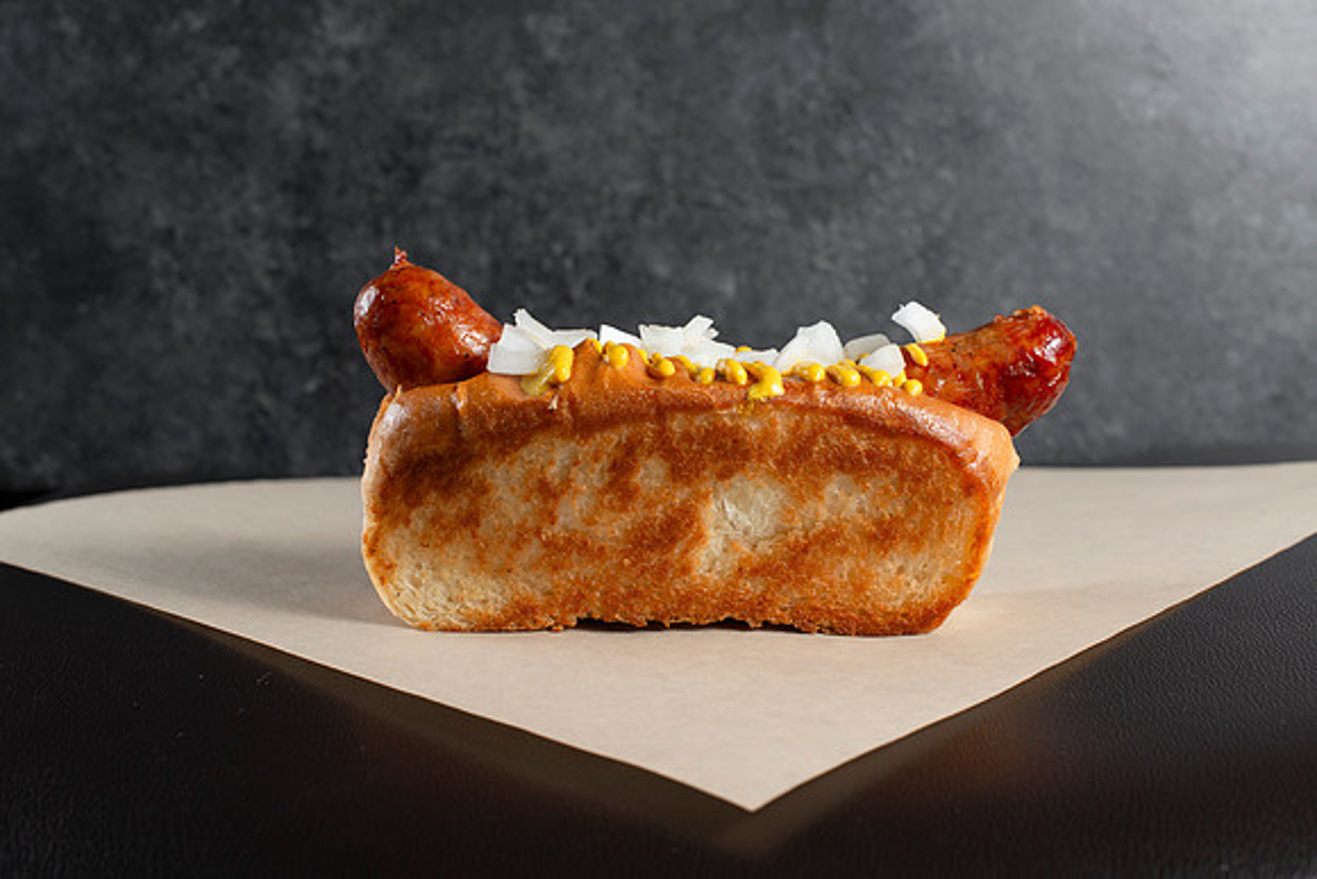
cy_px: 451
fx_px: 1941
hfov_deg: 37.5
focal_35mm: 53
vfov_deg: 25.5
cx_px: 668
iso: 200
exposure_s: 1/200
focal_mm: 50
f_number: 8
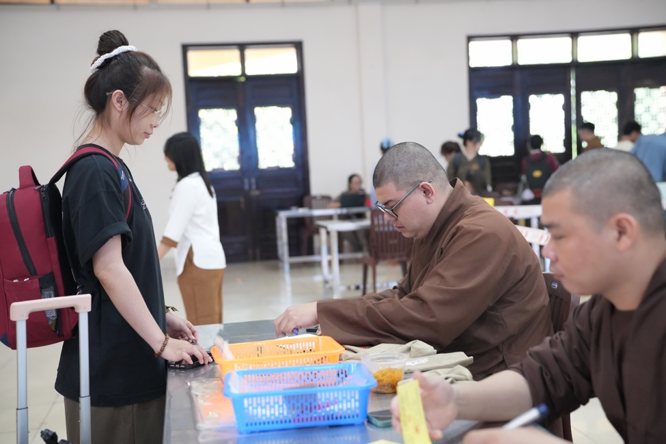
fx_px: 888
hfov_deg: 41.1
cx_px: 333
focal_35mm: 48
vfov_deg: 28.1
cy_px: 222
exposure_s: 1/200
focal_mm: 48
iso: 5000
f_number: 2.8
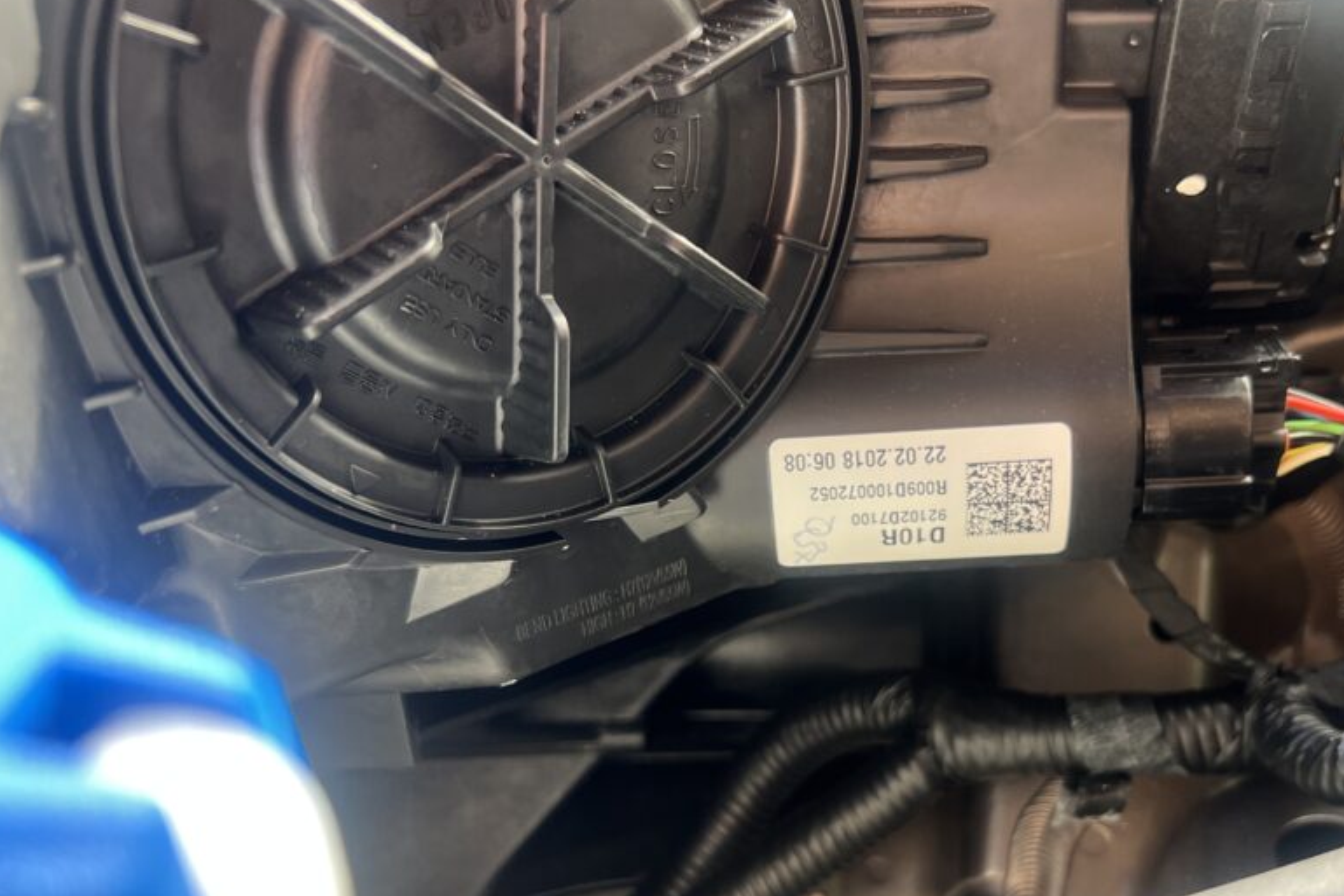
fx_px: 1344
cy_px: 631
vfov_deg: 36.3
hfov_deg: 52.7
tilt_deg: -29.9
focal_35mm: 36
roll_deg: +1.5
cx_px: 821
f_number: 1.5
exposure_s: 1/102
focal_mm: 5.7
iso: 125
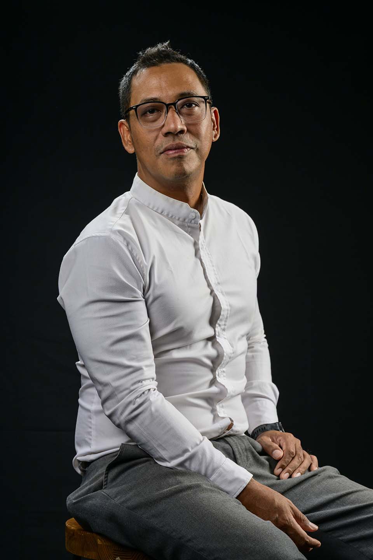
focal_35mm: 85
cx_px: 186
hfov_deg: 16.1
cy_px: 280
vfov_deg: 23.9
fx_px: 1321
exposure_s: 1/200
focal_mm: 85
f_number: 8
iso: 400
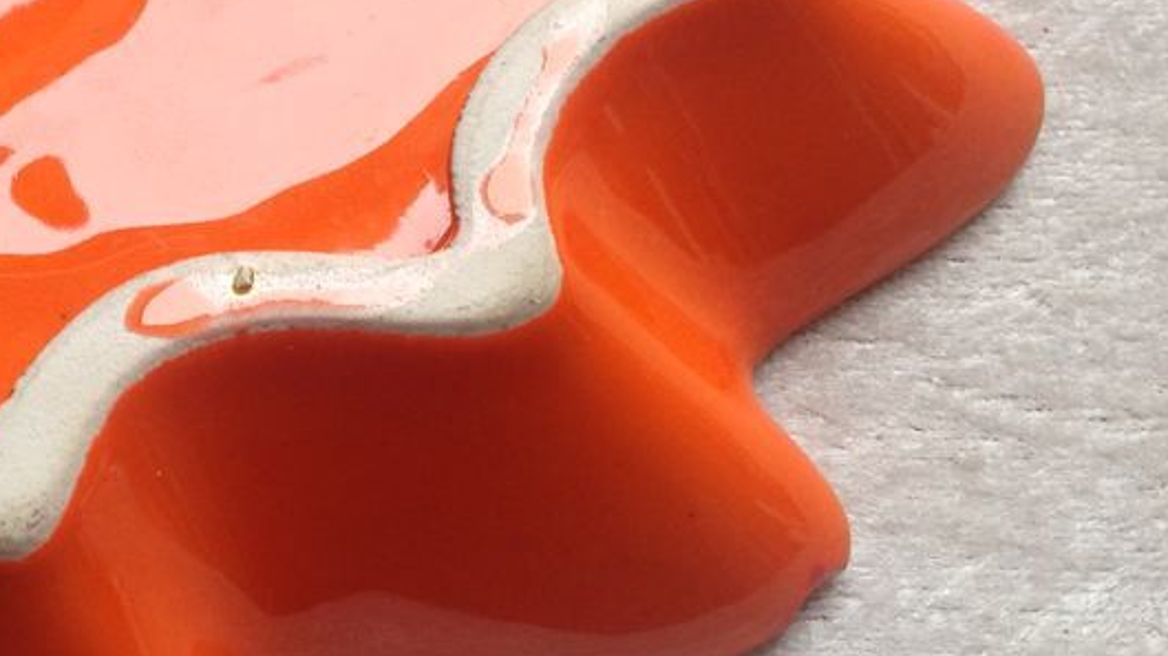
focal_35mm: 72
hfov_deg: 28.3
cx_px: 126
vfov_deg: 16.7
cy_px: 246
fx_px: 2229
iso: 50
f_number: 2.4
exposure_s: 1/60
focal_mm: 4.28
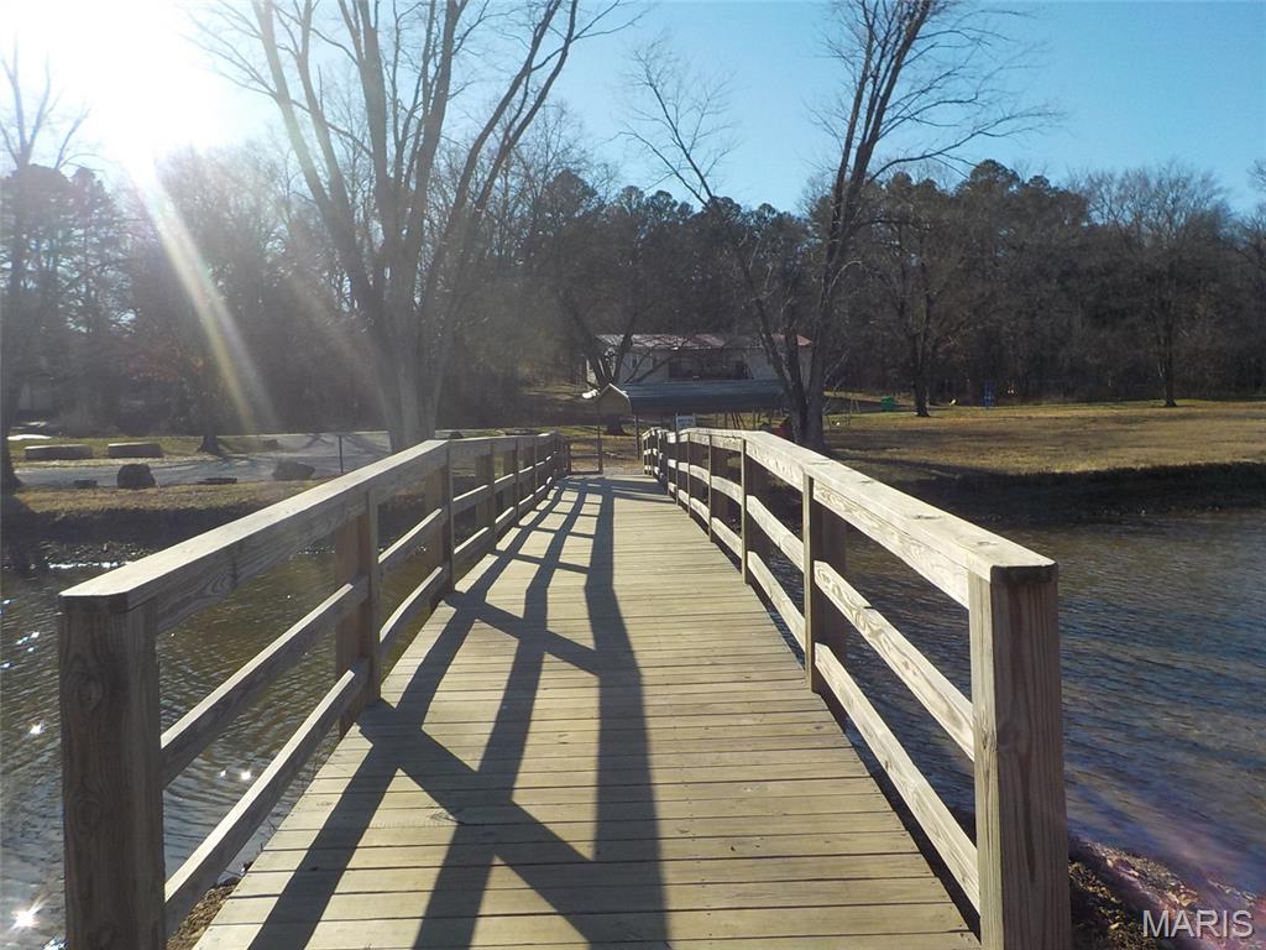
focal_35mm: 30
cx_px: 633
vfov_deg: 46.8
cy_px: 475
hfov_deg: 60.0
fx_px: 1097
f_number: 3.3
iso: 125
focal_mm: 4.1
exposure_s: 1/1250
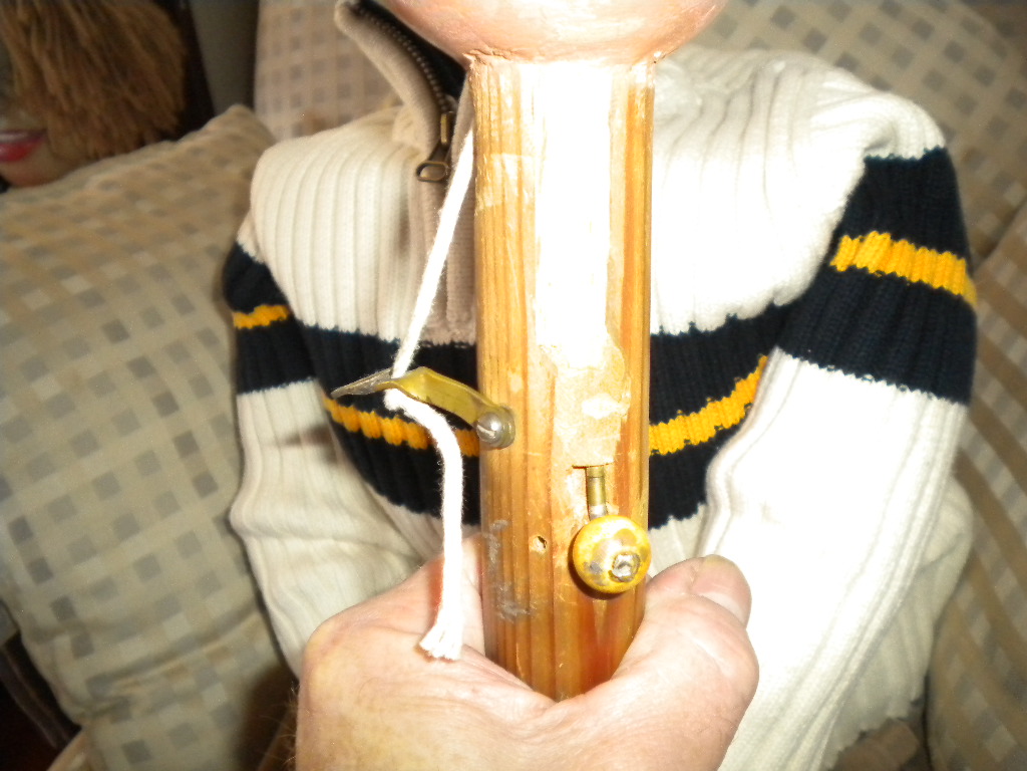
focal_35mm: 35
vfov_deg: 40.7
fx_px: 1038
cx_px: 514
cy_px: 386
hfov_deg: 52.6
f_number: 3.1
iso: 400
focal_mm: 6.3
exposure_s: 1/30
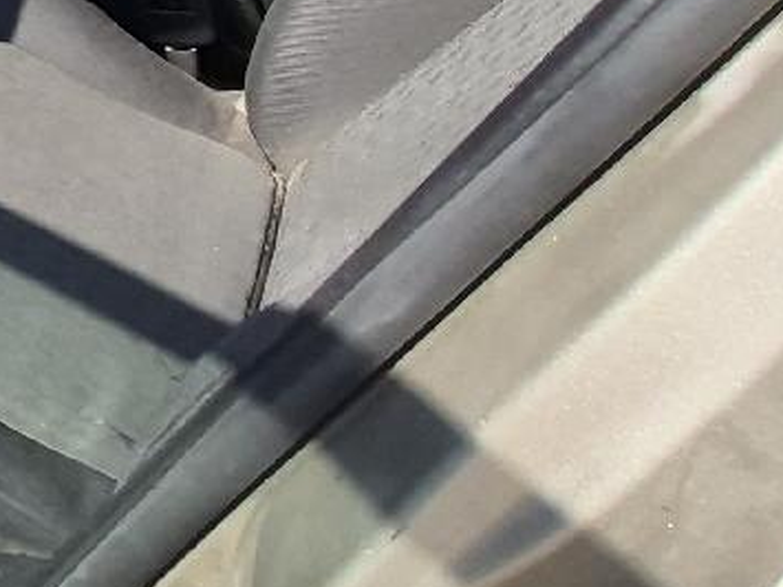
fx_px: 1492
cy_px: -276
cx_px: -776
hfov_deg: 18.8
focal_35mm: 66
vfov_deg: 19.6
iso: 40
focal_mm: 1.74
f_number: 2.2
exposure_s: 1/909
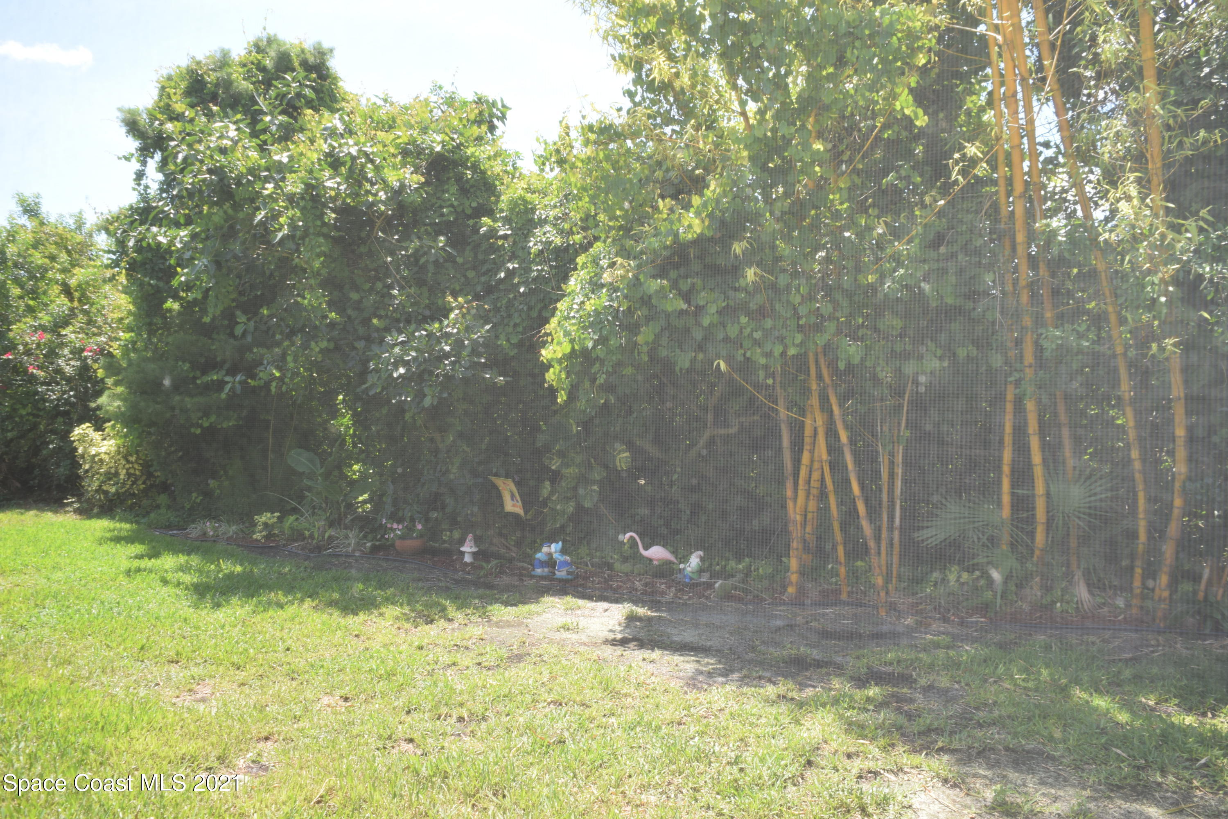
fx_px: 921
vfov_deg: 47.9
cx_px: 614
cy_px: 410
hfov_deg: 67.4
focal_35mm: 27
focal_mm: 18
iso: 125
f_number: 5.6
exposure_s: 1/125
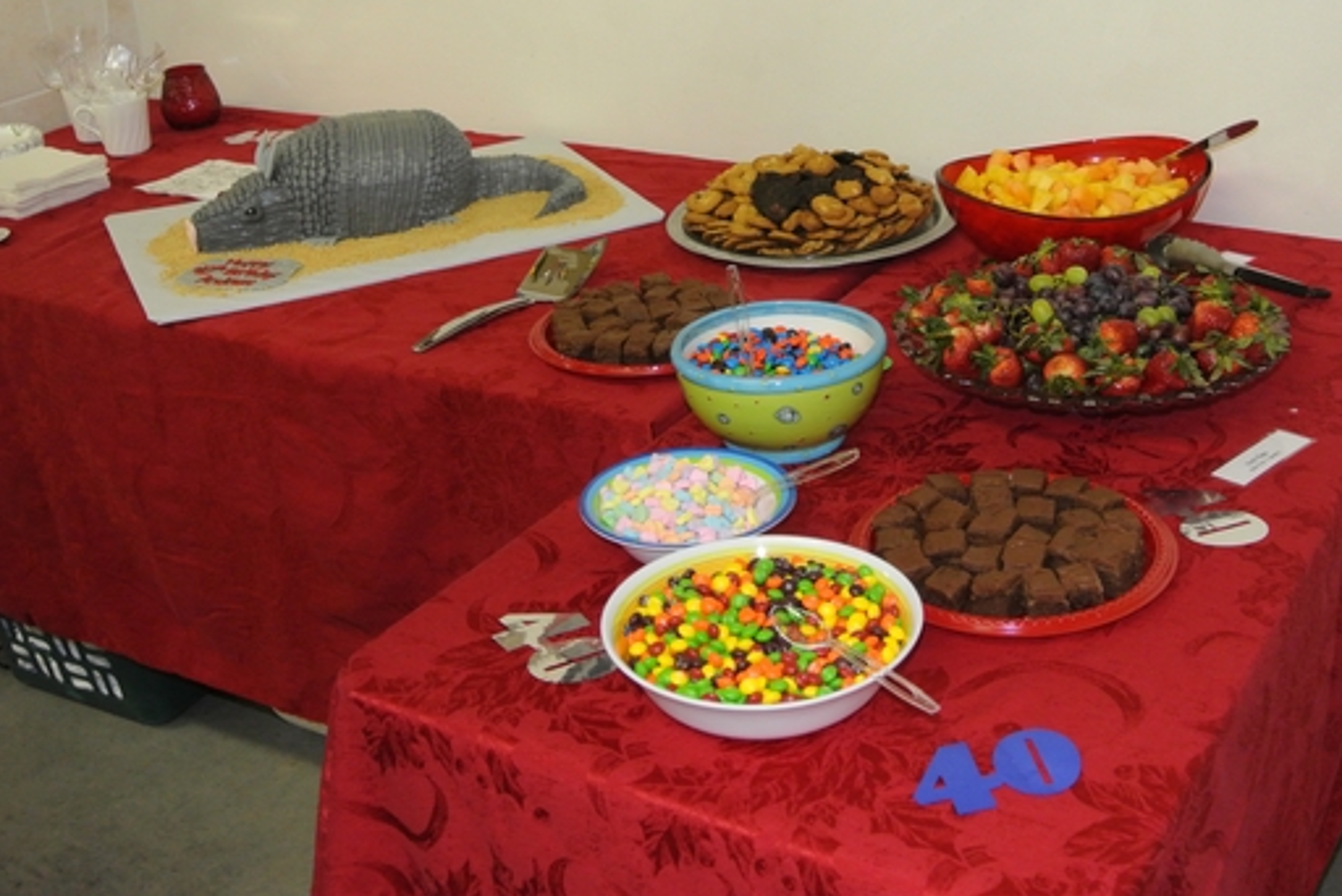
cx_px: 750
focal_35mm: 45
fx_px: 1678
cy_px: 338
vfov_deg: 29.8
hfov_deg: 43.5
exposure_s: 1/100
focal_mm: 13.6
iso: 800
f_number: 4
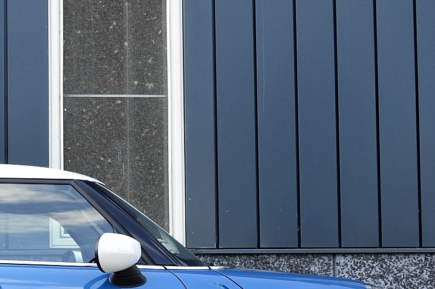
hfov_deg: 23.7
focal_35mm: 82
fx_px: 991
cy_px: 281
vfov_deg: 16.3
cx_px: -2
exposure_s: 1/80
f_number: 9
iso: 400
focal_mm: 25
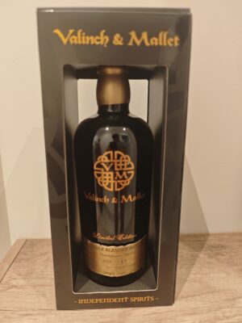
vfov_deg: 73.9
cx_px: 121
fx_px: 214
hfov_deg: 58.9
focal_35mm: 23
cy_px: 162
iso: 500
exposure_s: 1/33.6
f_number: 1.63
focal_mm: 8.72
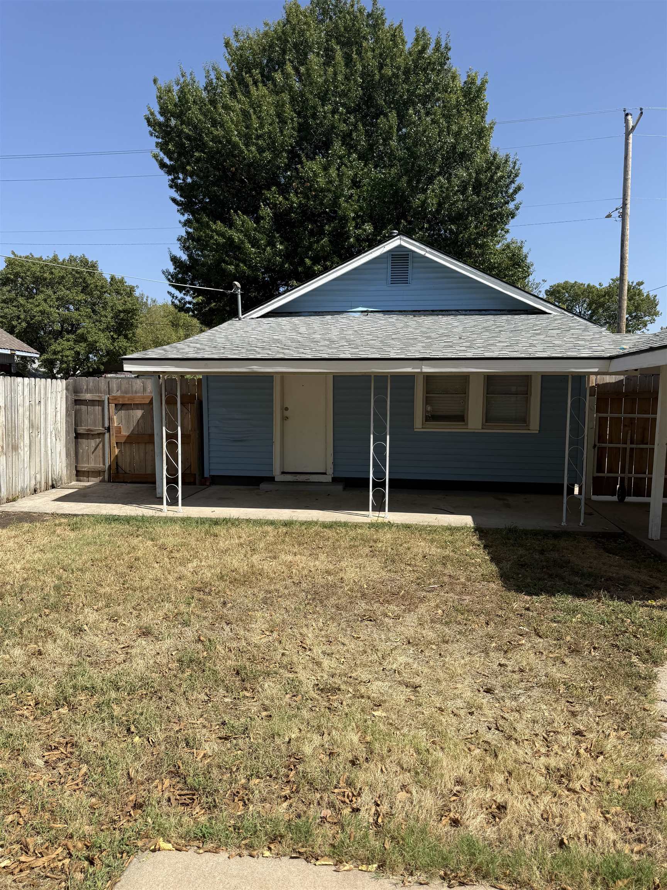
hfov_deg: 56.8
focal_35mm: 24
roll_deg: -2.9
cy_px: 445
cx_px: 334
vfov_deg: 71.6
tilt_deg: -5.3
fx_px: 617
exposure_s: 1/3759
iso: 80
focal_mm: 6.76
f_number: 1.78
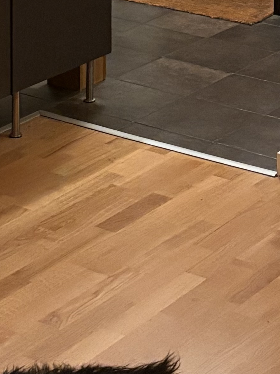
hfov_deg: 11.8
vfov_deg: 14.4
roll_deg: -0.1
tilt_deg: -5.3
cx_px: 117
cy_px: -224
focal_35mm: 126
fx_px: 1359
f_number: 1.6
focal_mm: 5.96
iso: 640
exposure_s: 1/33
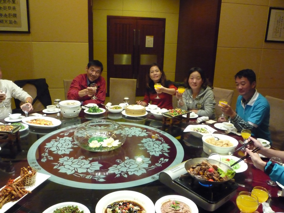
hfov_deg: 60.0
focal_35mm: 30
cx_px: 142
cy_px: 106
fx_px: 246
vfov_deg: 46.8
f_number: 3.3
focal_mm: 5.2
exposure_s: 1/20
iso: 800
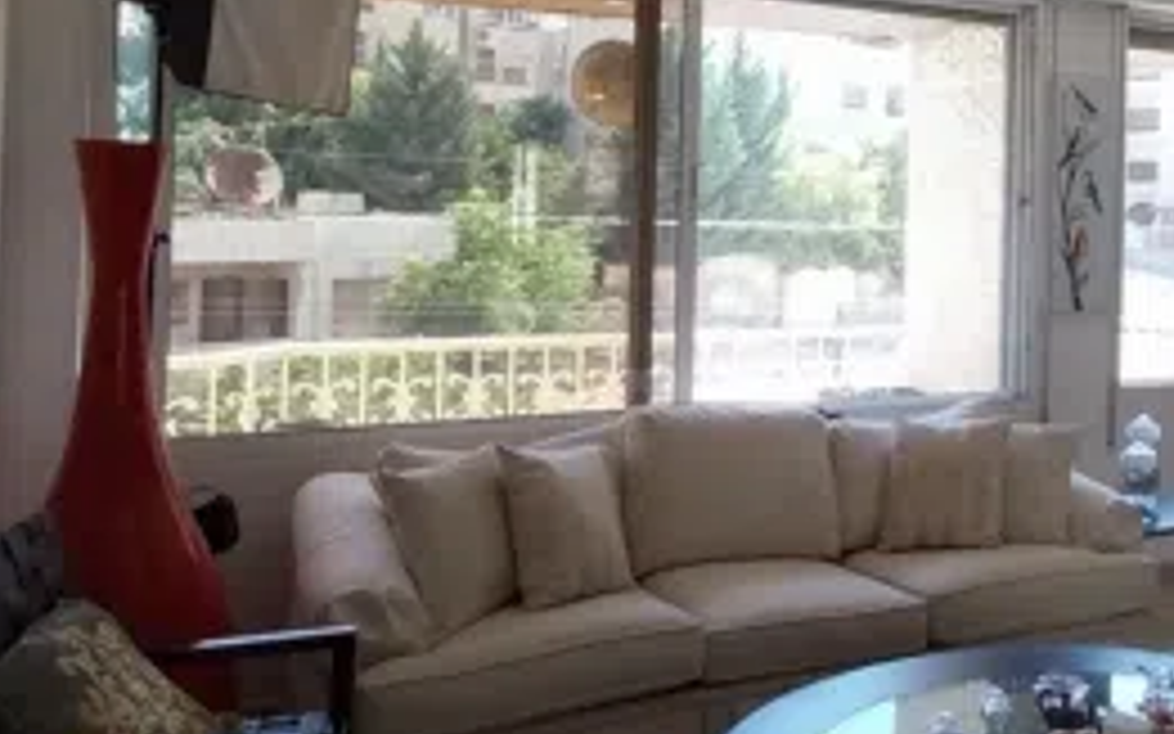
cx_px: 882
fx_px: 1184
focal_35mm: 37
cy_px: 182
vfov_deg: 33.7
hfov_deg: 50.6
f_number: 2.2
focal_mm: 1.3
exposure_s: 1/100
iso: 80
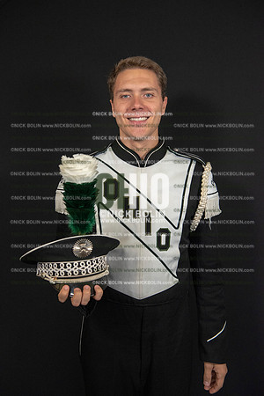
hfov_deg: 33.4
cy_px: 198
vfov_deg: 48.5
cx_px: 132
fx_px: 440
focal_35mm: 40
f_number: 5.6
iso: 2000
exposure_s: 1/640
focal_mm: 40
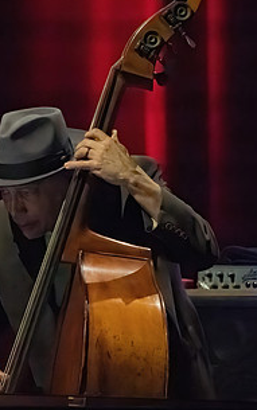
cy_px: 191
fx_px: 9523
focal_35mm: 851
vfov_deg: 2.5
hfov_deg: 1.5
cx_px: 68
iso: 25600
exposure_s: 1/320
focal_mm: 400
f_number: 6.3
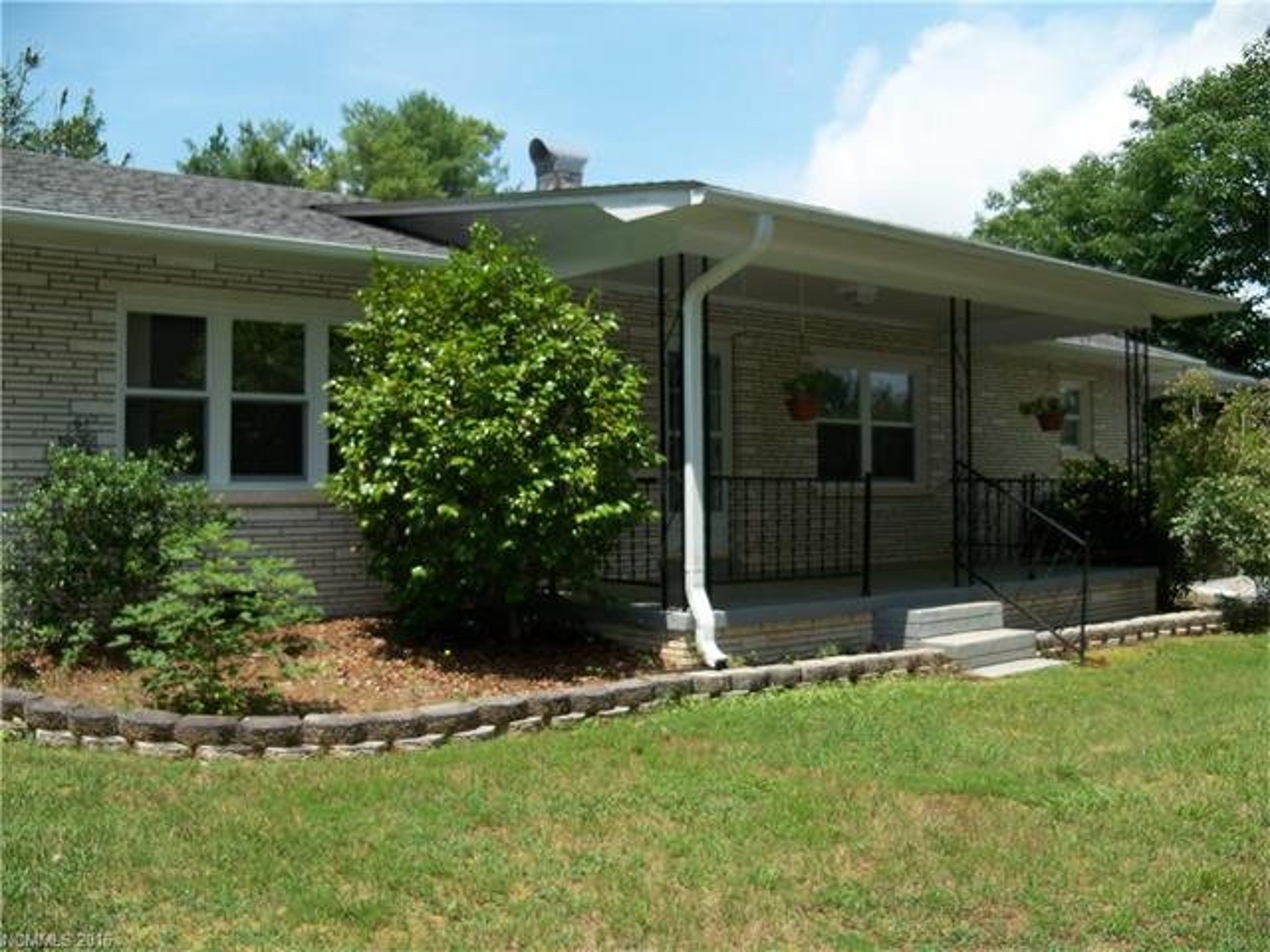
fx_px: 1284
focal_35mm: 35
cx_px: 635
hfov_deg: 52.6
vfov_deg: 40.7
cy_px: 476
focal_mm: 6.2
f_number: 3.5
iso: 64
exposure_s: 1/500
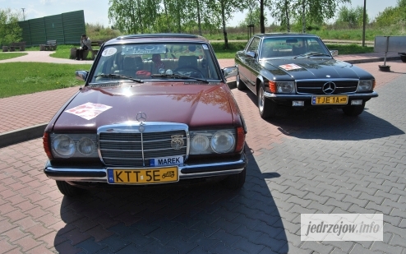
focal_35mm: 31
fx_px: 343
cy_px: 120
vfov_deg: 40.6
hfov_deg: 61.2
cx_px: 202
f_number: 9
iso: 100
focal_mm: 20
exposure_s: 1/320
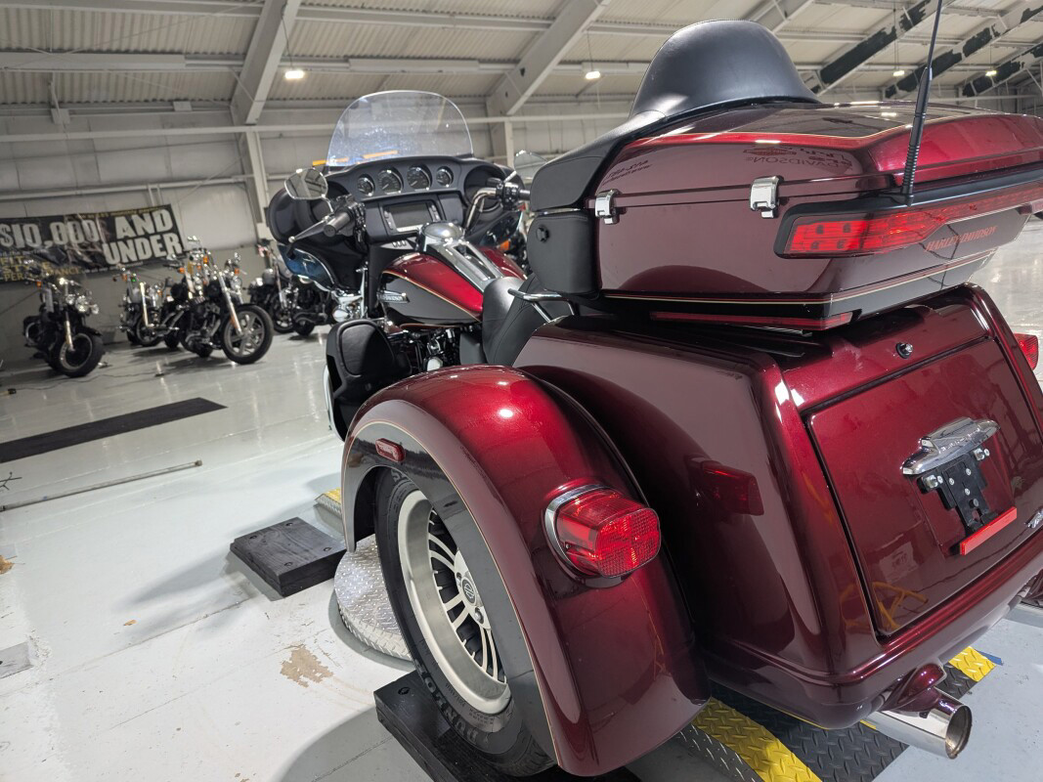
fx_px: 723
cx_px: 522
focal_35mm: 24
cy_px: 391
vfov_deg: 56.8
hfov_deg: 71.6
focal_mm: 6.81
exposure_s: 1/120
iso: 168
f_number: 1.85
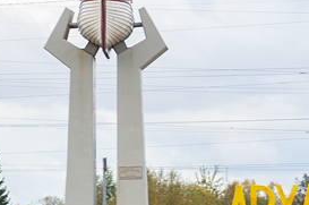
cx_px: -79
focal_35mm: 396
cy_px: 102
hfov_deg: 5.2
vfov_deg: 3.5
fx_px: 3393
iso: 200
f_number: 5.6
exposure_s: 1/500
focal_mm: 60
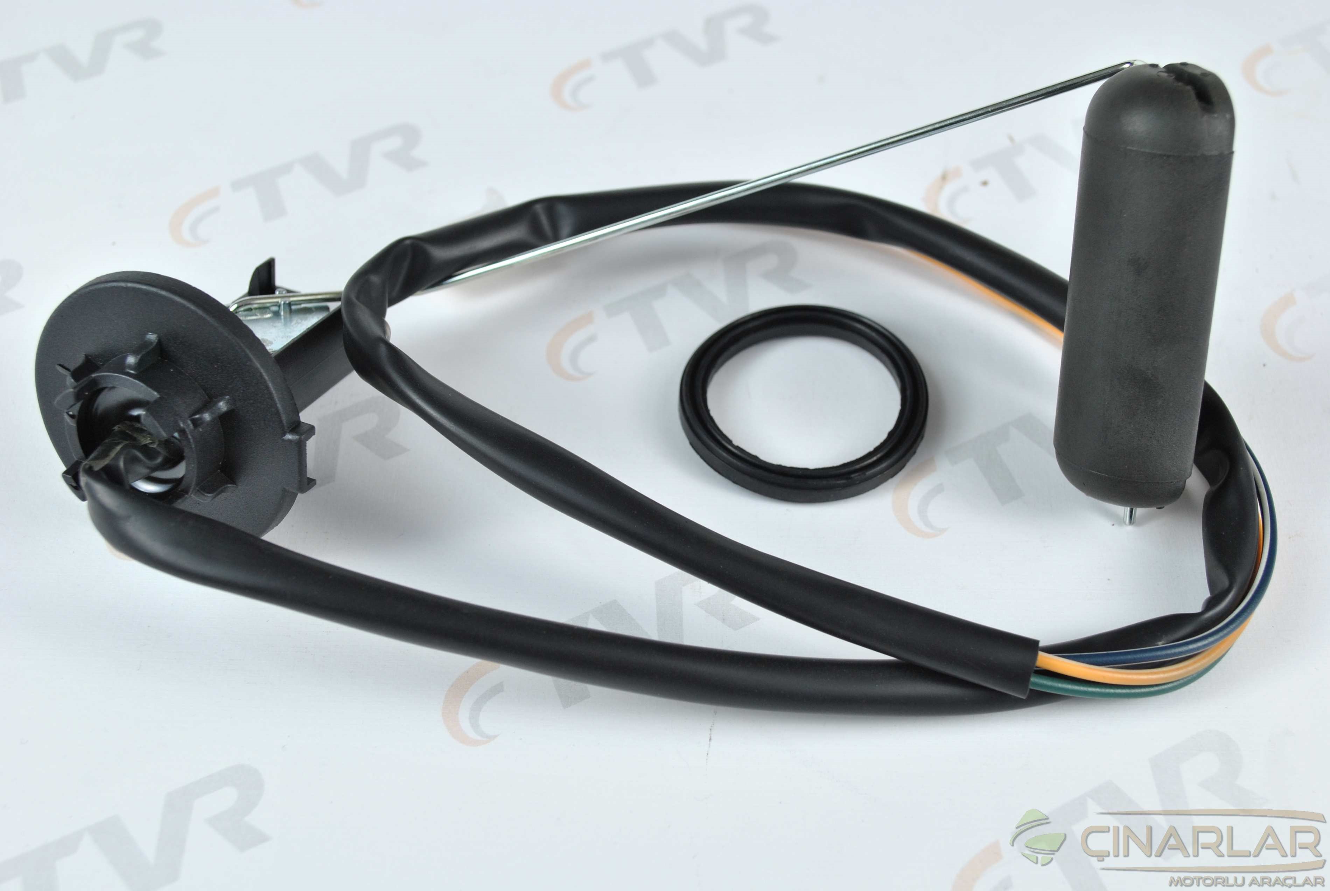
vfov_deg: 28.2
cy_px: 446
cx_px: 665
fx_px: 1775
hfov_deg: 41.1
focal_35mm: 48
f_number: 6.3
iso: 200
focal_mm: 32
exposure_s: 1/15
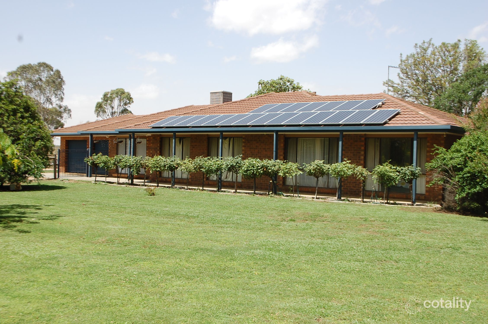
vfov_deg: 31.8
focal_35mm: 42
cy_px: 162
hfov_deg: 46.5
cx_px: 244
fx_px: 568
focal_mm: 28
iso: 200
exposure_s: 1/320
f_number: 9
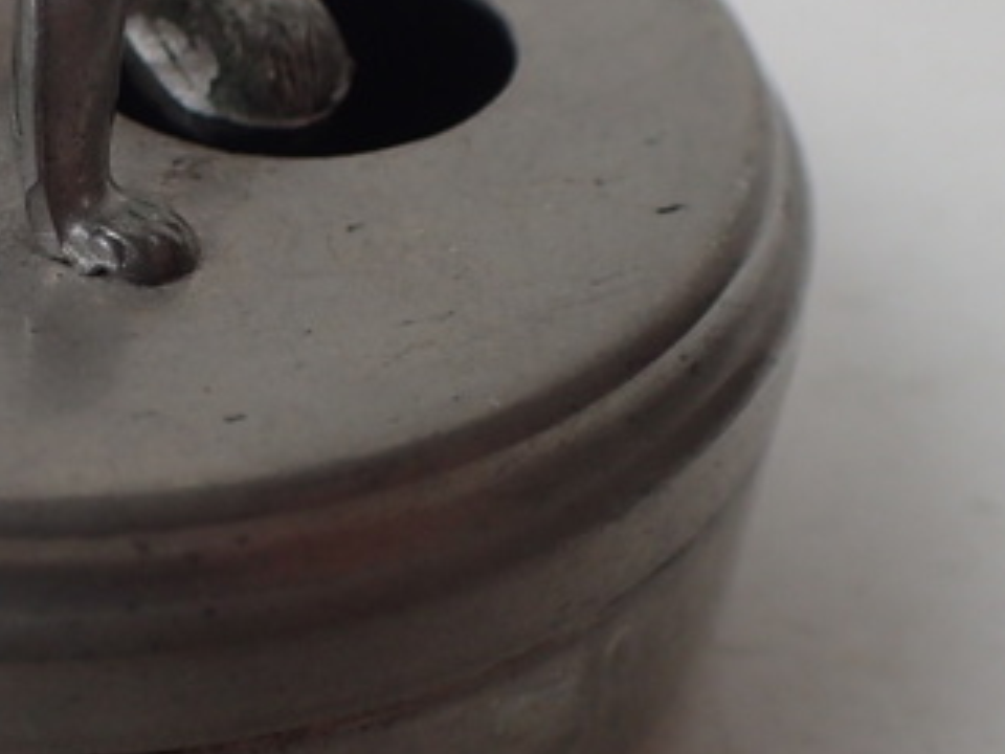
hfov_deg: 25.2
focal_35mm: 75
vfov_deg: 19.6
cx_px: 97
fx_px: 2177
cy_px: 270
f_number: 2.3
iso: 200
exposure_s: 1/125
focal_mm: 5.5
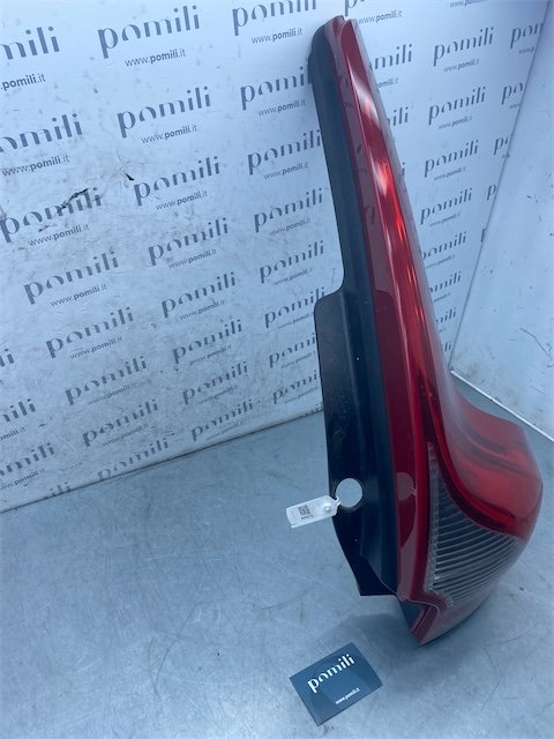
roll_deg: -5.9
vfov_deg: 67.3
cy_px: 370
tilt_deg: -32.0
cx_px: 277
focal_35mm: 26
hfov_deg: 53.1
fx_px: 555
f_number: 1.8
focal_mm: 4.25
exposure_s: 1/957
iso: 32
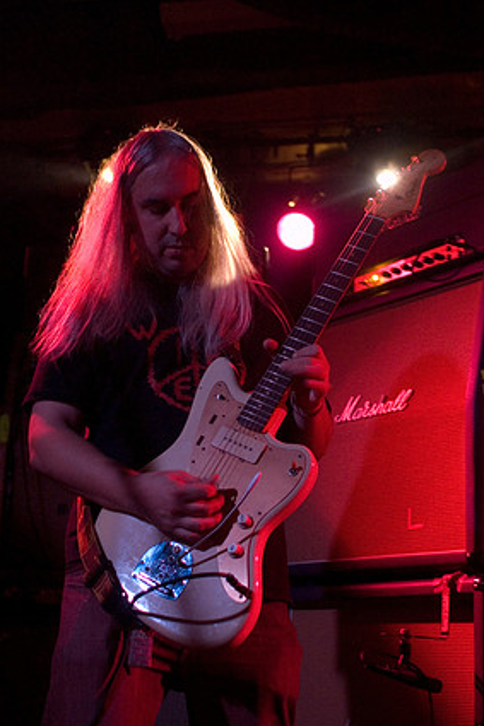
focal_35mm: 56
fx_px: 1121
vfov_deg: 35.9
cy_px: 369
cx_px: 237
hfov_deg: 24.4
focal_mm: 35
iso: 1600
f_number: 2.8
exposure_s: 1/30
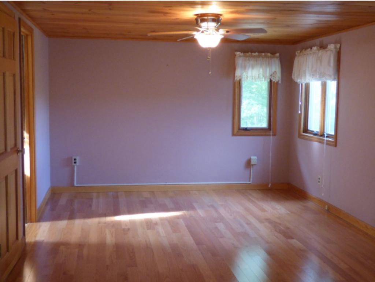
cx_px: 188
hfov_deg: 41.2
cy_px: 141
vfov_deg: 31.5
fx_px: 499
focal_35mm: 46
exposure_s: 1/20
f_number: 3.8
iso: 400
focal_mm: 8.24
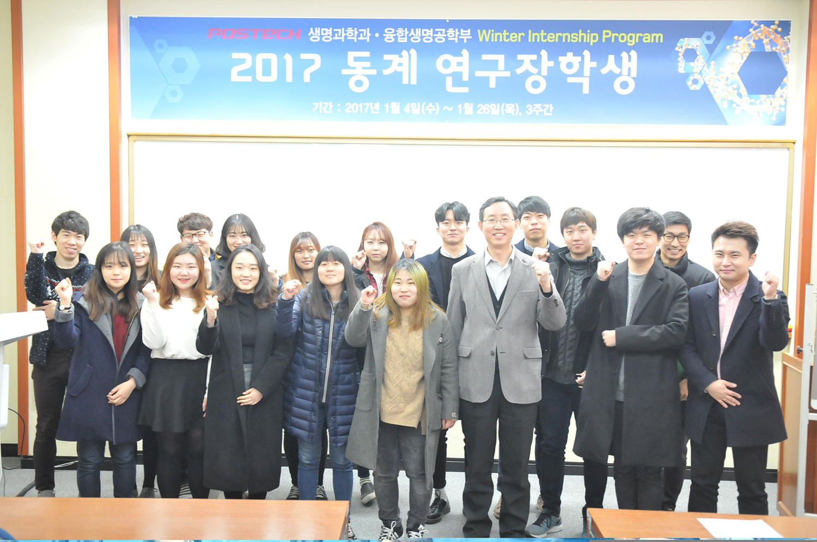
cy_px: 271
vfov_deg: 34.1
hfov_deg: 49.6
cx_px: 408
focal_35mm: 39
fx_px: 884
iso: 1600
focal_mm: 26
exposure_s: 1/50
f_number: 2.8
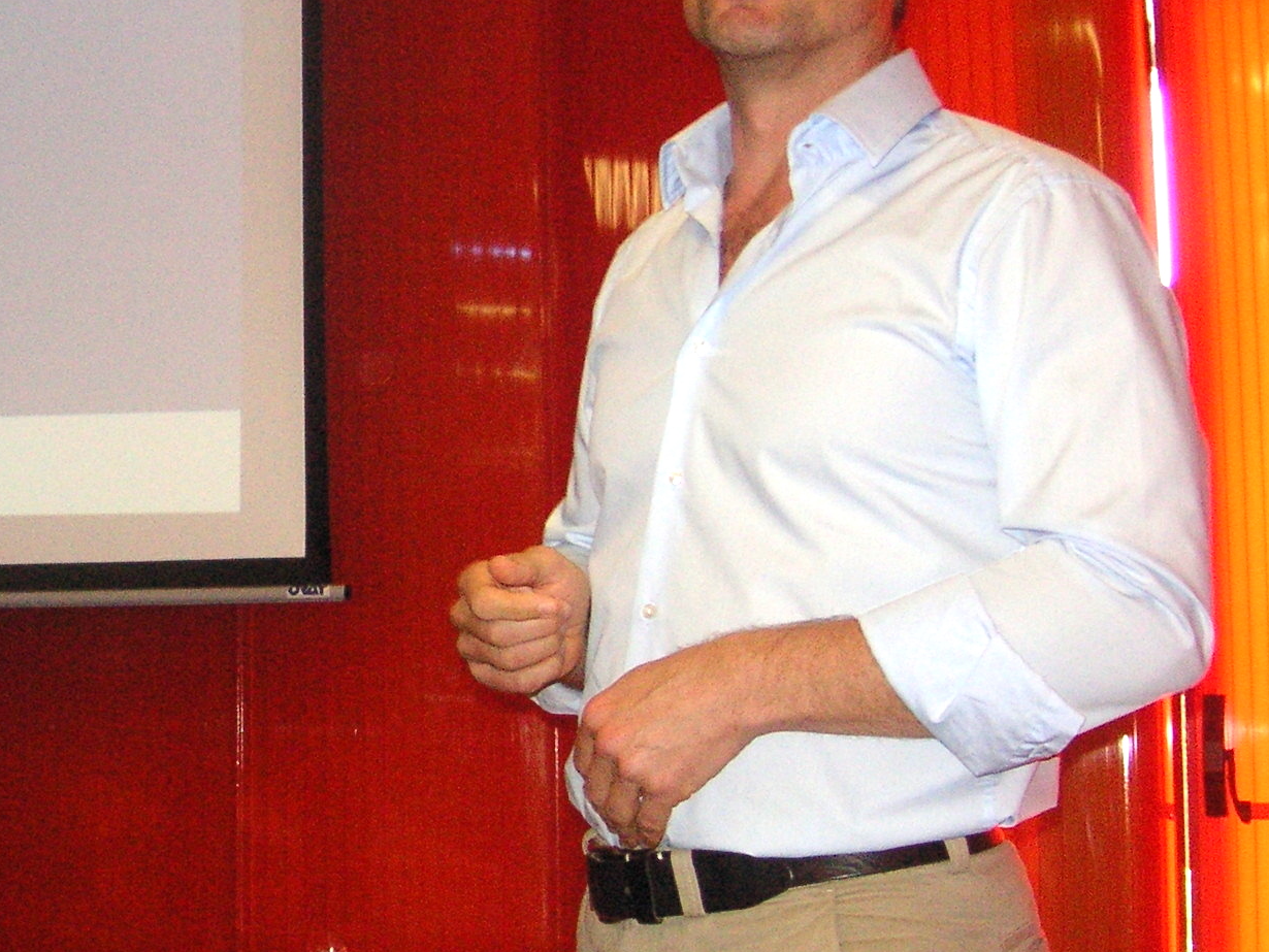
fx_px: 2823
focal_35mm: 77
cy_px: 353
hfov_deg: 24.5
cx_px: 78
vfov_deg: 19.1
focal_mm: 6.1
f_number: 2.8
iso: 160
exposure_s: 1/45
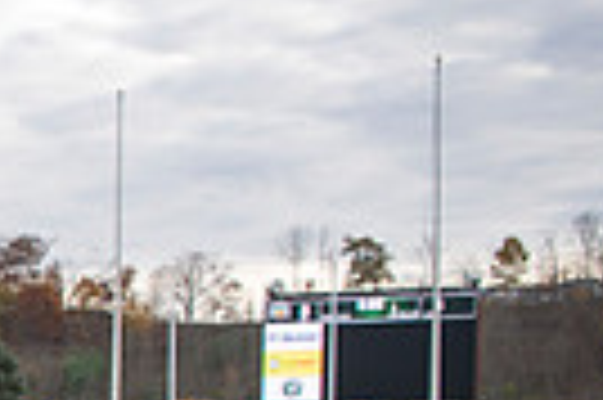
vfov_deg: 12.4
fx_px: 1740
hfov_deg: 15.2
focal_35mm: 104
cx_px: -657
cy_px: 640
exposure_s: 1/500
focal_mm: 24
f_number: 3.5
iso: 125
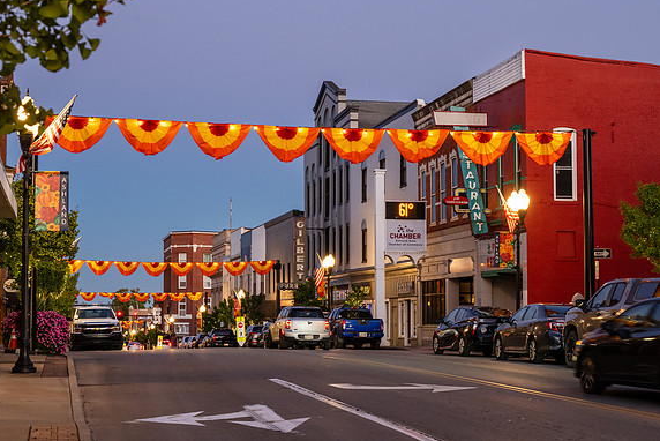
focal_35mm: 71
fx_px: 1302
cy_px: 219
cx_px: 327
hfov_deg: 28.4
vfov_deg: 19.2
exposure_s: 1/40
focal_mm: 70
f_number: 8
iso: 2000
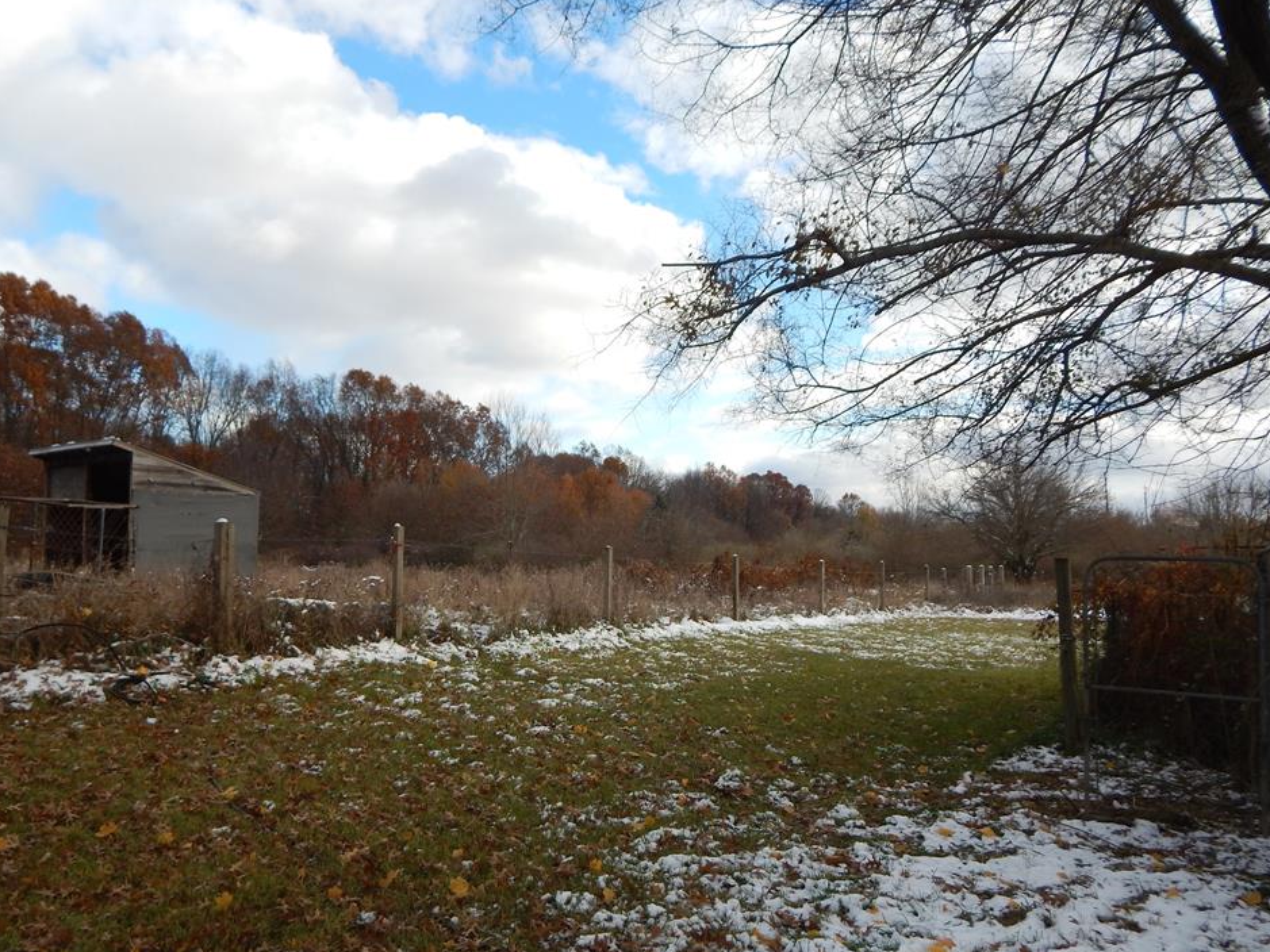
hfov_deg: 71.5
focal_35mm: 24
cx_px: 580
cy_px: 508
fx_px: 880
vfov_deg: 56.8
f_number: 3
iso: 125
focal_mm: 4
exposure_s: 1/640
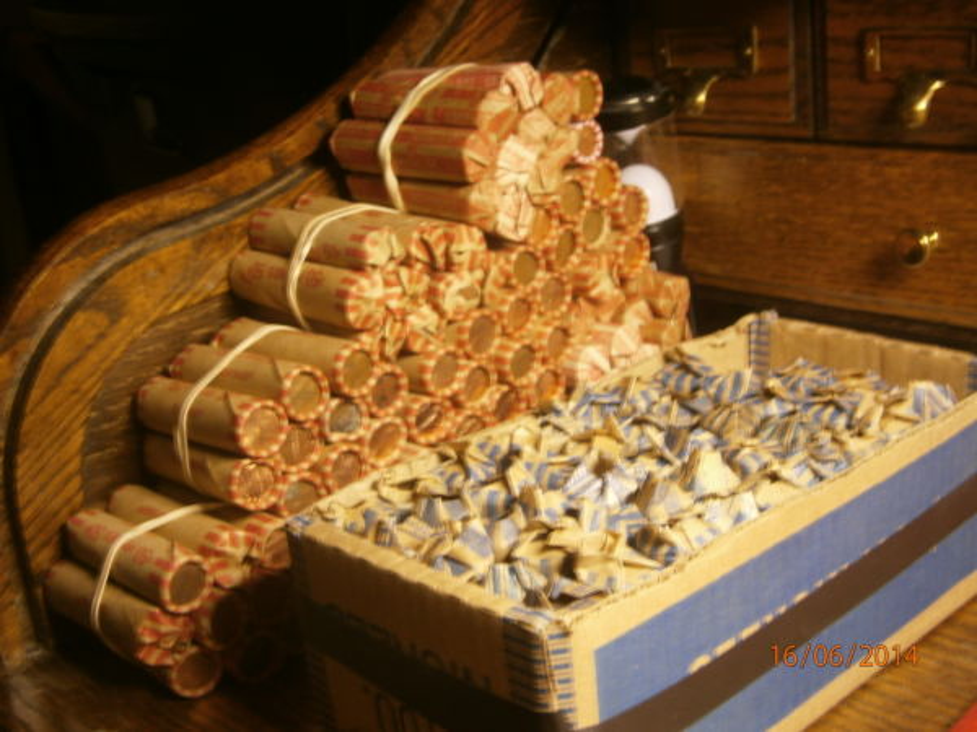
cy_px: 366
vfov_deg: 30.9
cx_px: 488
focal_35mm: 47
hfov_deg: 40.4
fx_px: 1327
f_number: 3.4
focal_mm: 8.3
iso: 125
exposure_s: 1/5
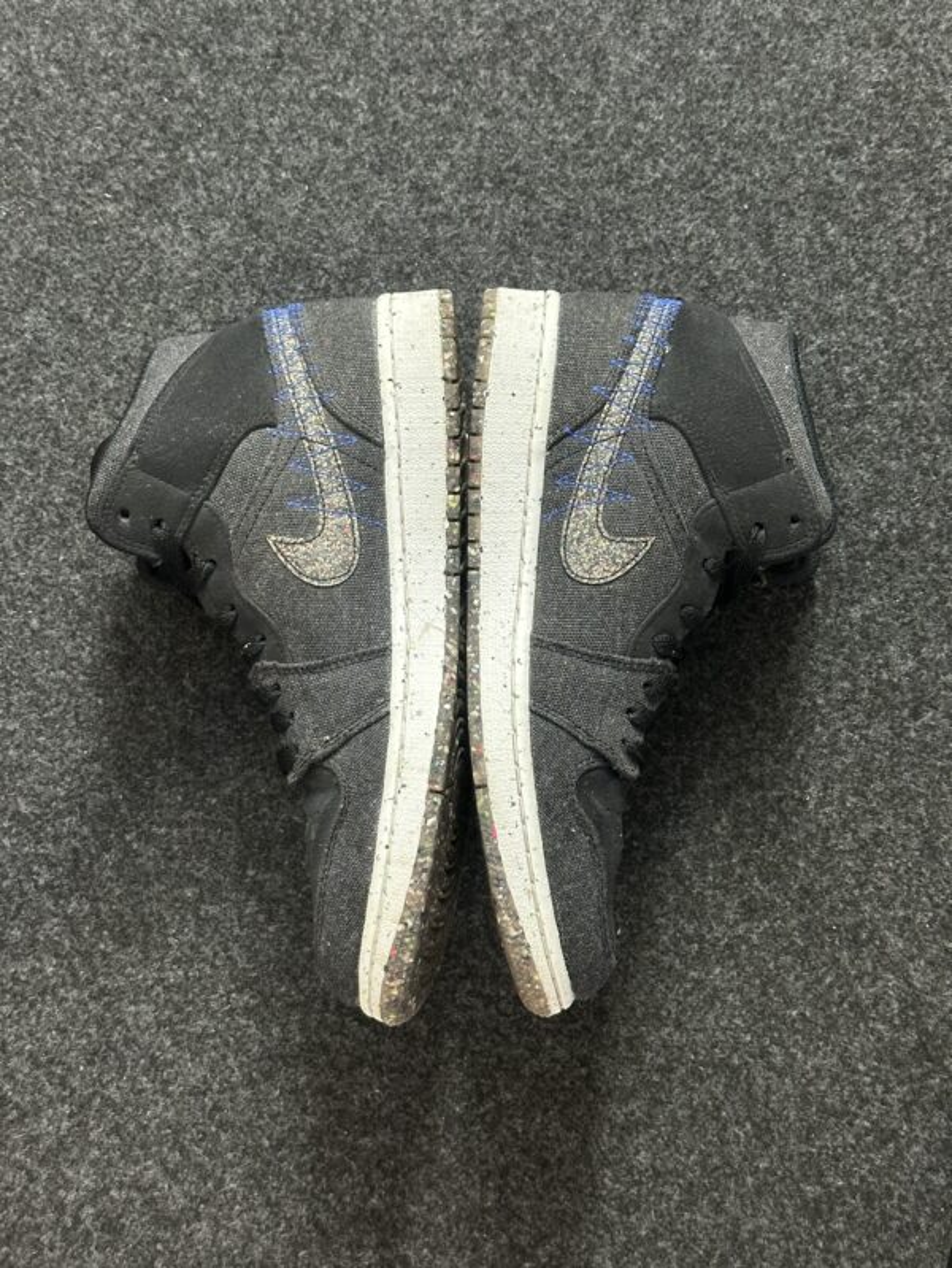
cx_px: 476
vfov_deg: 39.6
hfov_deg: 30.3
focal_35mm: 48
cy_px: 634
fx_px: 1759
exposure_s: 1/33
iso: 400
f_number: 1.78
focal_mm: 6.86
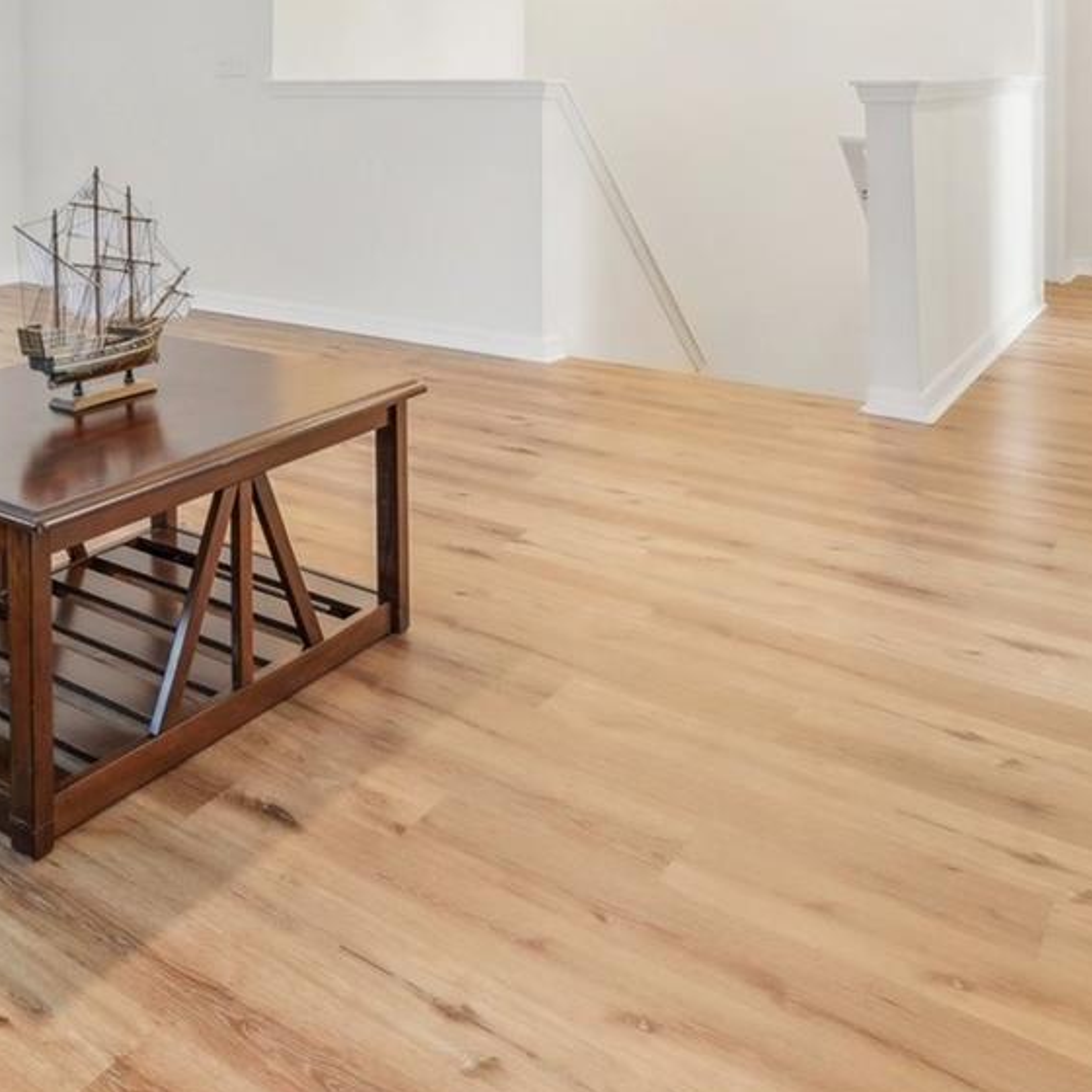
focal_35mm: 34
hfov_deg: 39.5
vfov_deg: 43.9
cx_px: -113
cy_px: 98
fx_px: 1213
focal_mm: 14
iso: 400
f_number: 8
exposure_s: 1/13
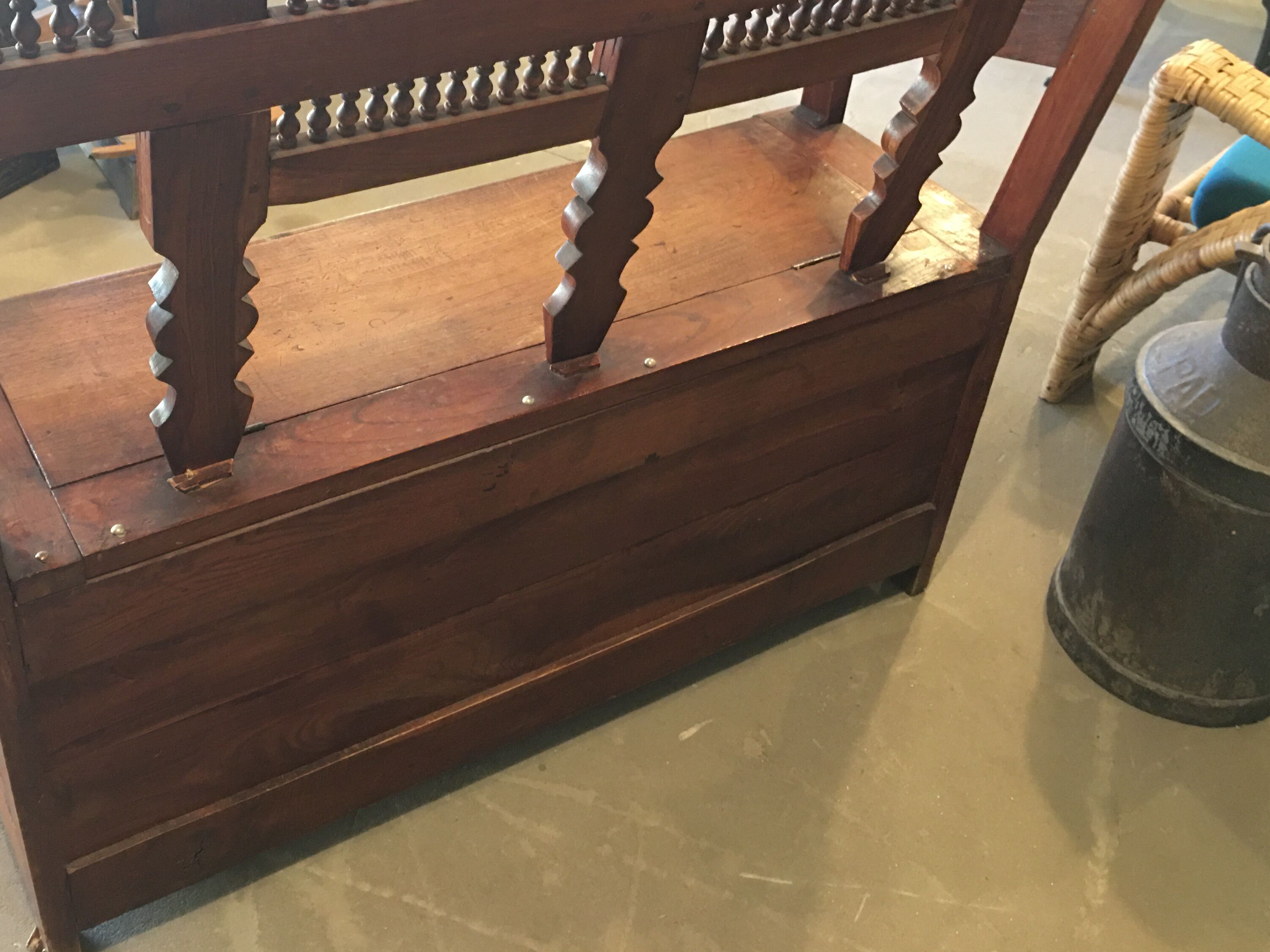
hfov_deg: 47.5
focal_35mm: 39
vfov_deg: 36.5
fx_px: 1431
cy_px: 337
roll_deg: -4.0
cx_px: 488
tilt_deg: -36.0
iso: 80
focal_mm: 4.15
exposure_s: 1/10
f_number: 2.2
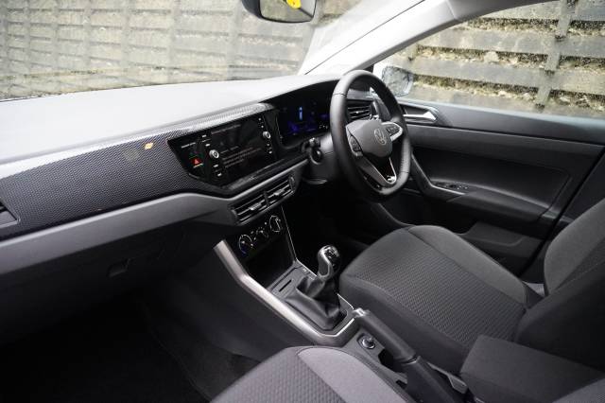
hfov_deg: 73.8
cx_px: 302
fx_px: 403
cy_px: 202
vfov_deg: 53.1
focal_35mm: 24
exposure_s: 1/100
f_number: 3.5
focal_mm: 16
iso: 6400
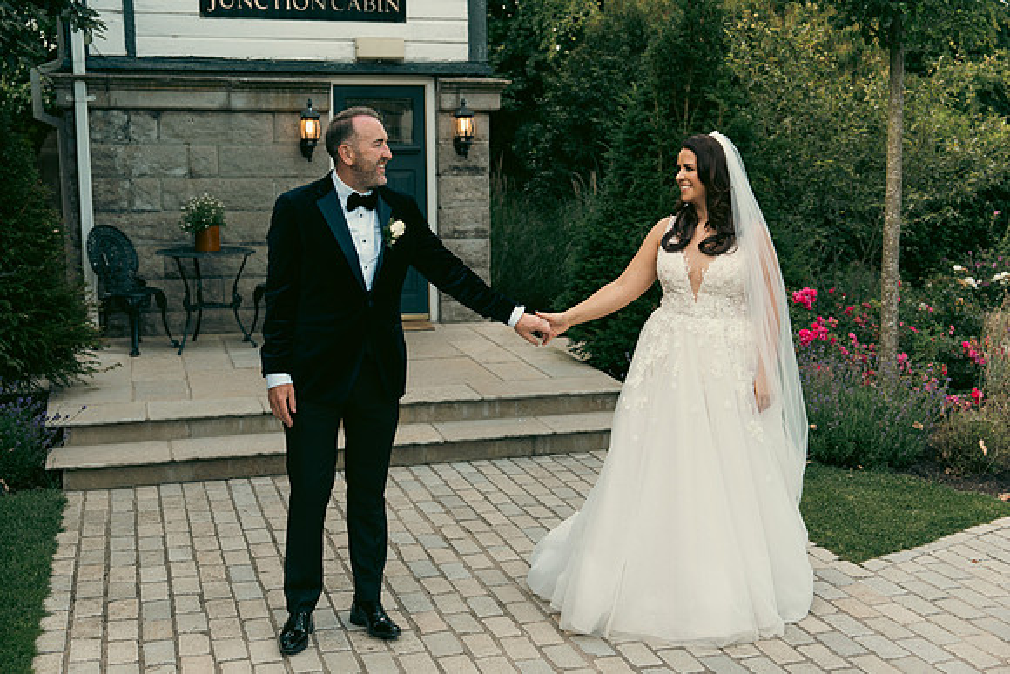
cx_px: 505
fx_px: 1263
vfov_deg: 29.9
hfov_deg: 43.6
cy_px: 337
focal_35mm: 45
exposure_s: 1/500
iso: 250
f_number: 3.5
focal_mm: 45
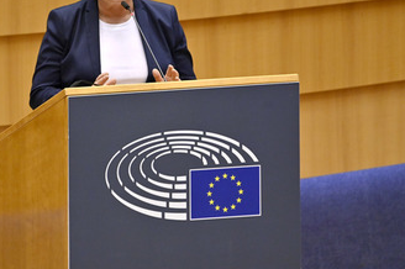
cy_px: 89
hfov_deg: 2.5
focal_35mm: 824
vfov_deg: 1.7
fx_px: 9261
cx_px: 133
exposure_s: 1/500
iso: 4000
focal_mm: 600
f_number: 6.3
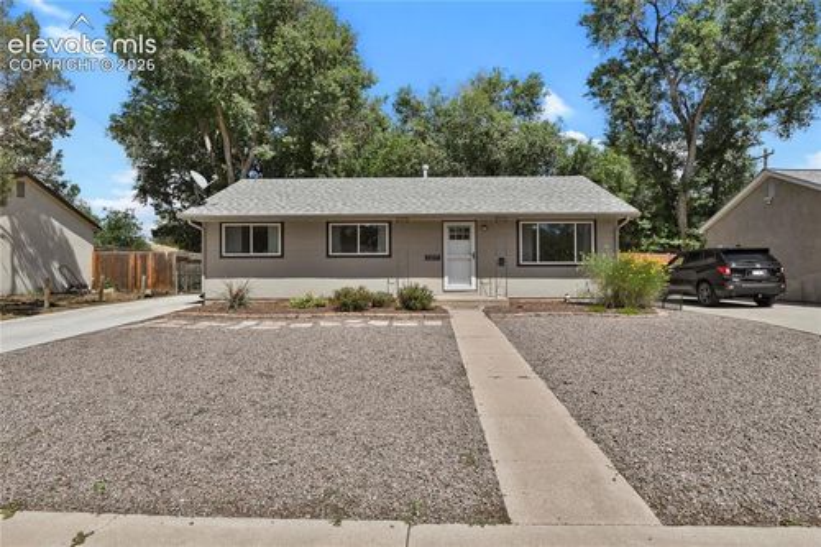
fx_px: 433
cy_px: 274
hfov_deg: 86.9
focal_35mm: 19
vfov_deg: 64.5
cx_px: 410
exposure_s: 1/160
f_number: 8
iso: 250
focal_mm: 19
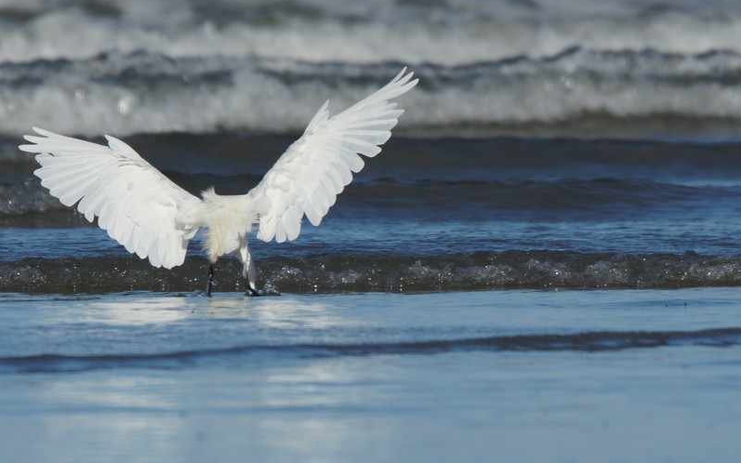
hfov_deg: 1.7
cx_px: 371
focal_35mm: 1226
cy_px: 242
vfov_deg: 1.1
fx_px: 24757
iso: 100
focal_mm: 400
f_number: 7.1
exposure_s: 1/800
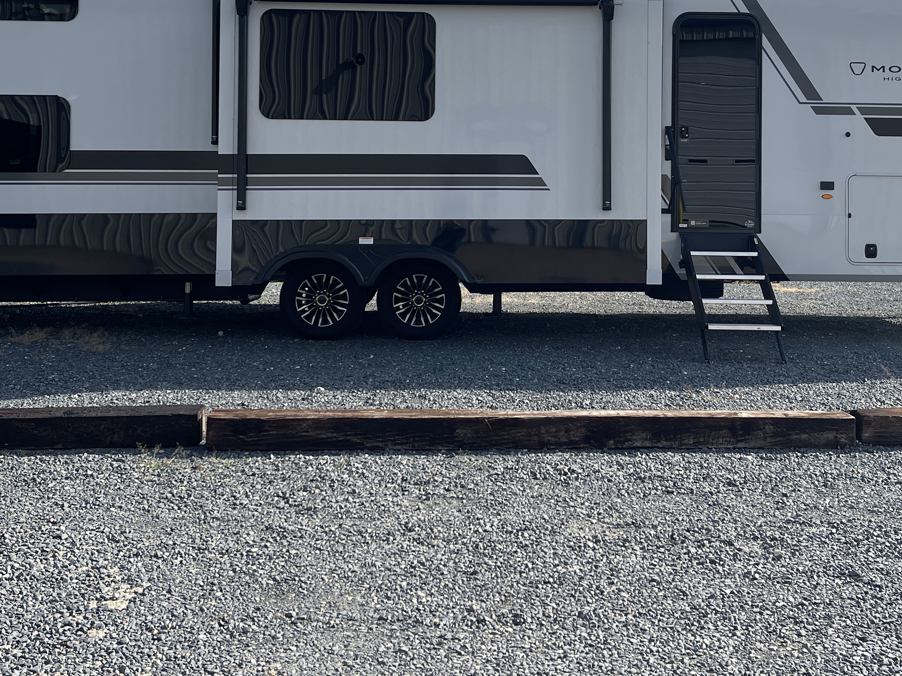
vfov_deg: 31.4
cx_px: 528
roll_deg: -0.3
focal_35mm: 45
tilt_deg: +0.1
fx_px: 1173
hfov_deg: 41.9
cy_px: 143
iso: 32
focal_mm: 5.1
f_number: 1.6
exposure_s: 1/4049
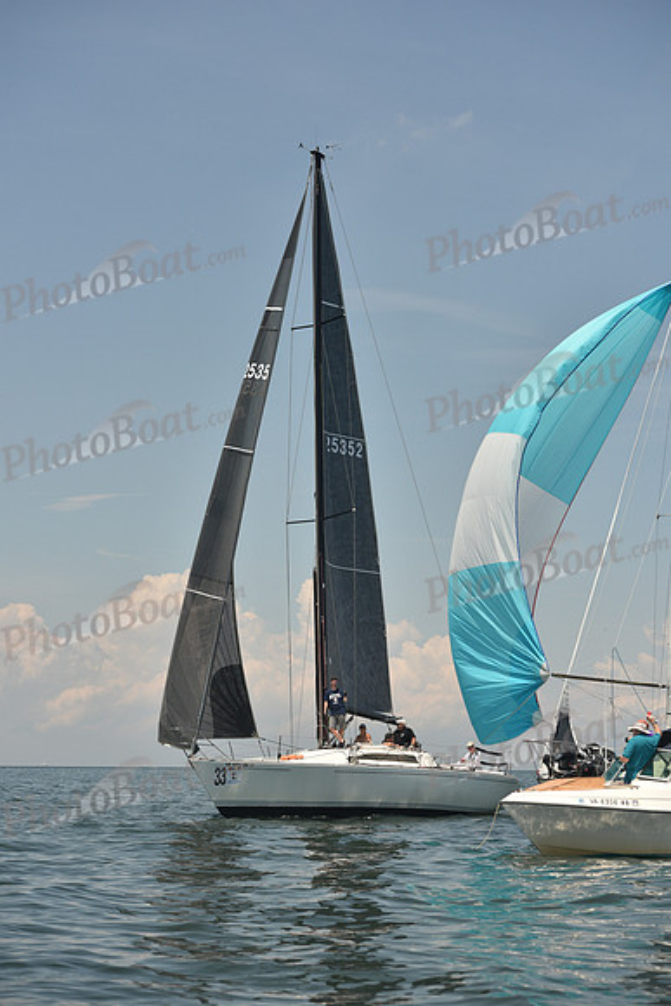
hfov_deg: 16.1
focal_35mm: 85
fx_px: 2375
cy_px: 503
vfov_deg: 23.9
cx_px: 336
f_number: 5.6
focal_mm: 85
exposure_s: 1/1250
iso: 320
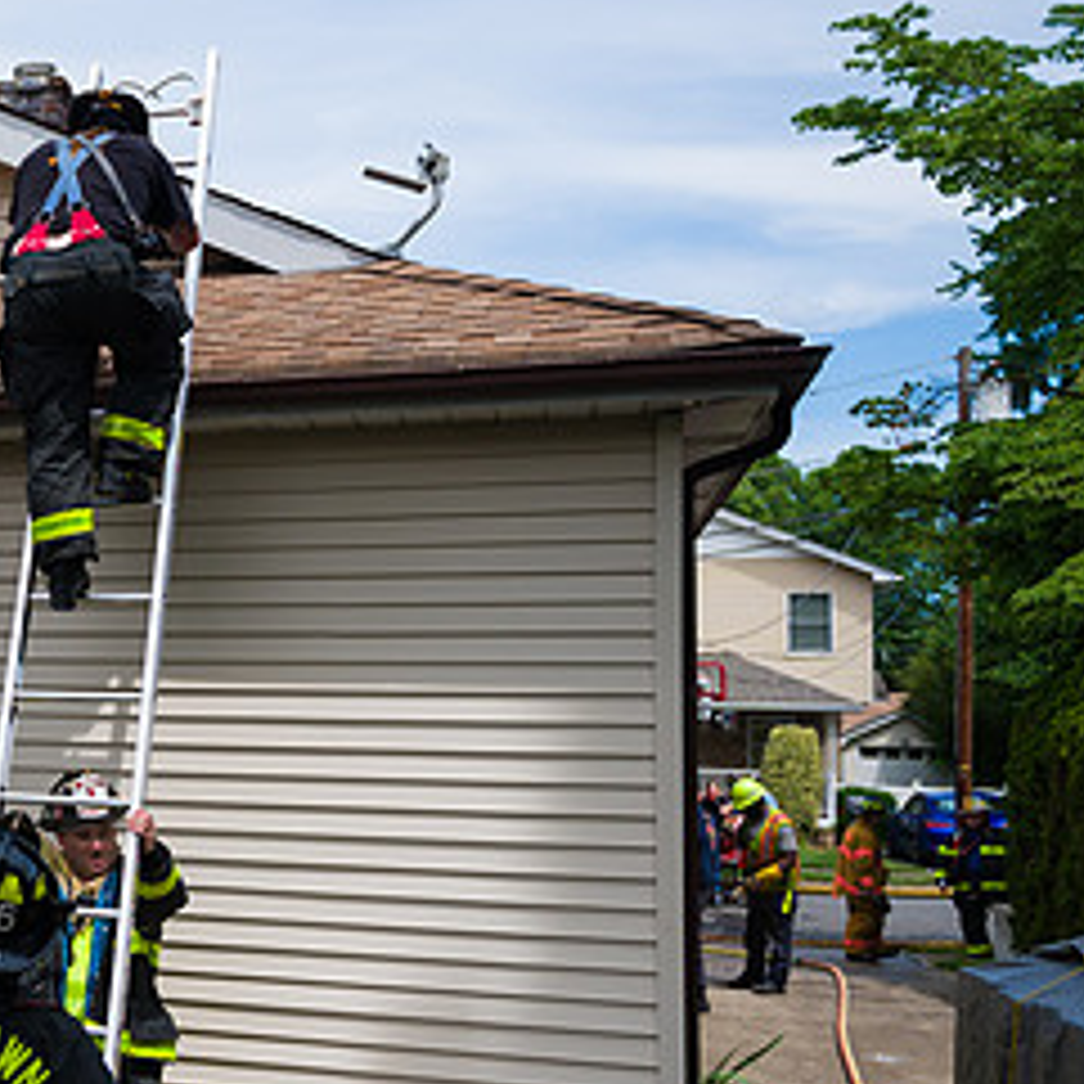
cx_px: -180
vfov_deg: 34.6
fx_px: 1736
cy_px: 621
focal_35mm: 49
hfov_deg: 30.1
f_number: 3.2
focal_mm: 24
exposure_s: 1/4000
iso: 200
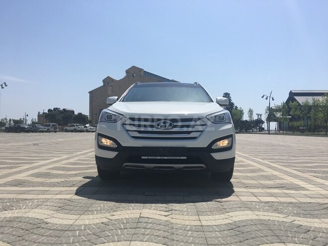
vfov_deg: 48.2
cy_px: 123
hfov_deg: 61.7
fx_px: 275
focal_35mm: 29
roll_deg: -0.2
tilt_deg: +1.5
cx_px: 164
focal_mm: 4.15
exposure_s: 1/2959
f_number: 2.2
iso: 25
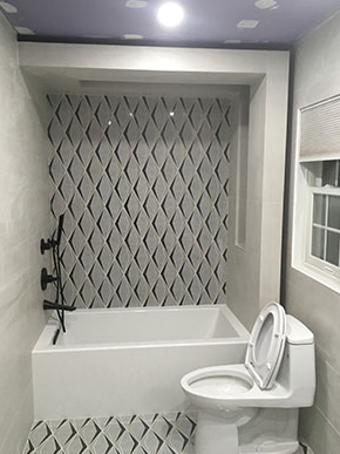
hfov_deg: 46.8
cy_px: 226
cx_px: 168
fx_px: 393
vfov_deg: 60.0
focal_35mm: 30
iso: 64
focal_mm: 4.15
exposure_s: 1/30
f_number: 2.2
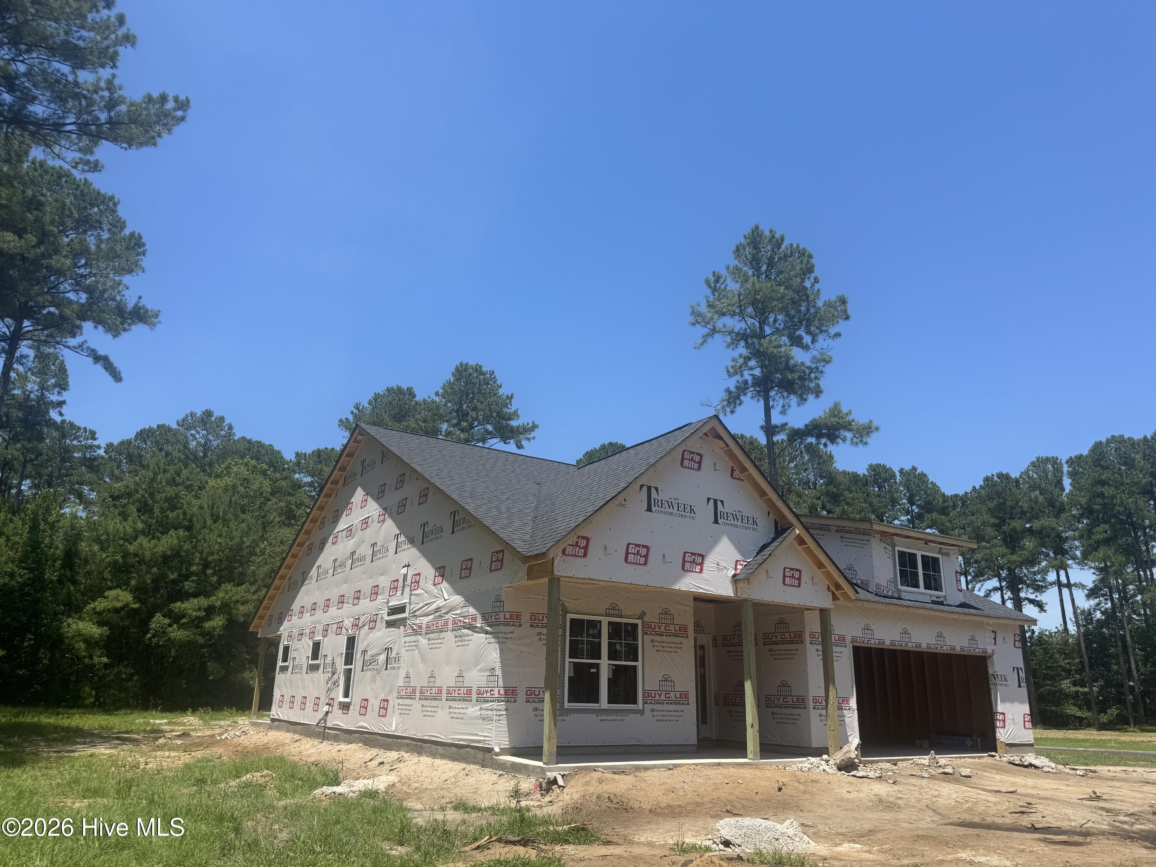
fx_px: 801
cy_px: 434
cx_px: 578
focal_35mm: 24
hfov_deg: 71.6
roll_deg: -1.3
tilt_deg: +18.2
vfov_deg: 56.8
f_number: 1.78
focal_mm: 6.76
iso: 80
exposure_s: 1/4049
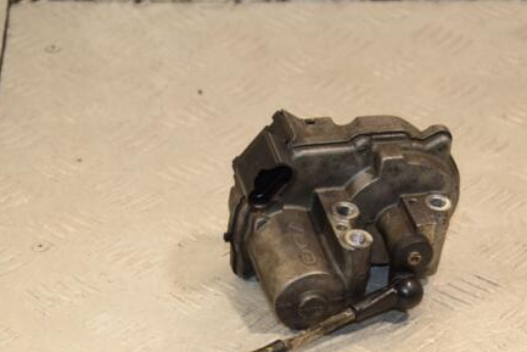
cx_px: 299
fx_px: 1581
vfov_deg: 12.7
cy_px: 242
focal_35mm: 108
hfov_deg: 18.9
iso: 800
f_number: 6.3
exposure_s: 1/200
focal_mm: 52
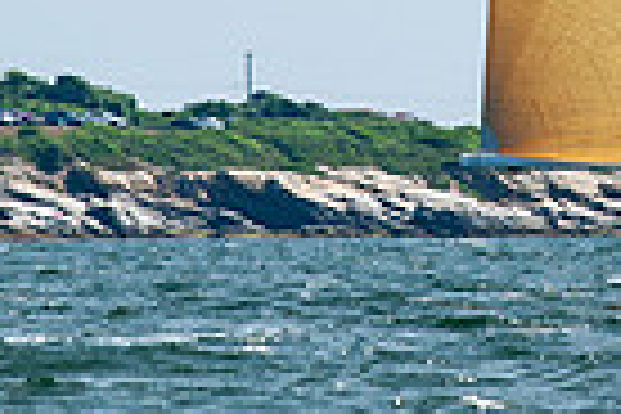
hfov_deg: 1.6
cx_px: 594
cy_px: -261
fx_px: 22440
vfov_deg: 1.1
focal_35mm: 1301
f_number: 5.6
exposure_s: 1/2500
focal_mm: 300
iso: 250
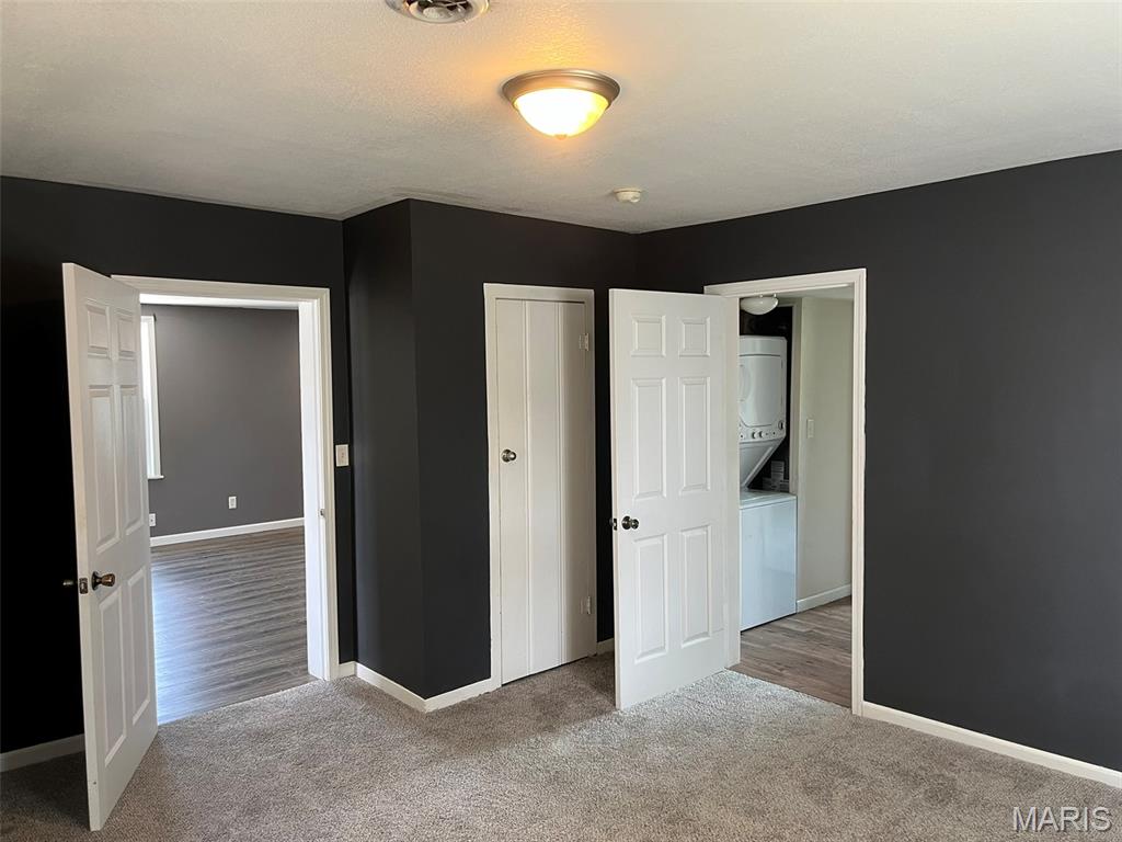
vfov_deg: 53.1
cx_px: 561
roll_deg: +3.2
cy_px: 421
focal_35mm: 26
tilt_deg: -3.1
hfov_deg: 67.3
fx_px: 843
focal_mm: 5.1
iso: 125
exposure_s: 1/60
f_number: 1.6
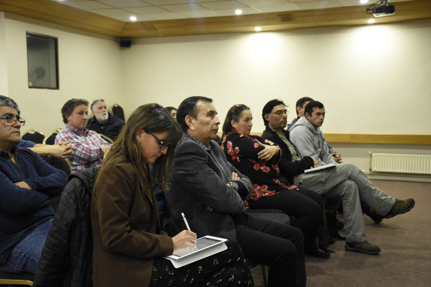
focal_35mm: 45
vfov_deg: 29.9
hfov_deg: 43.6
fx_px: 539
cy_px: 144
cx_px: 216
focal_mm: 30
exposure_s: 1/125
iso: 5000
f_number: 4
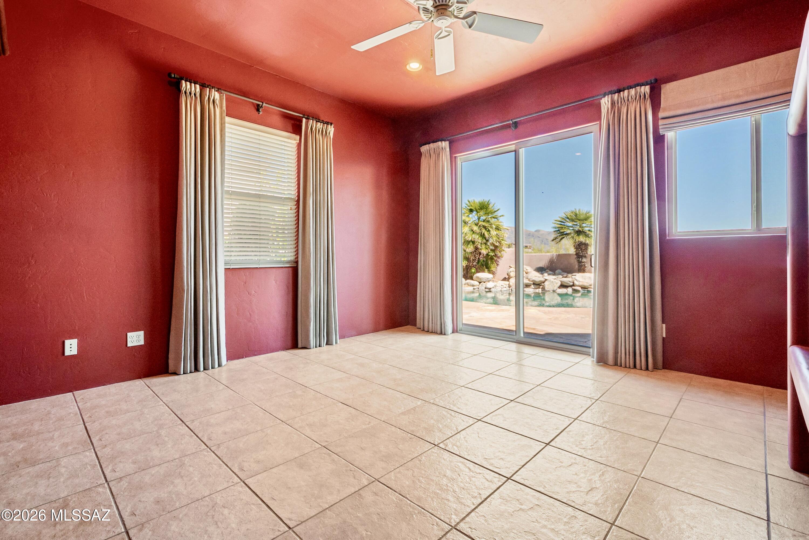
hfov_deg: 96.7
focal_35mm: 16
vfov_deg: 73.7
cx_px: 404
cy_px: 270
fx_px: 360
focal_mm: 11
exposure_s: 1/15
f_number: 10
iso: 320
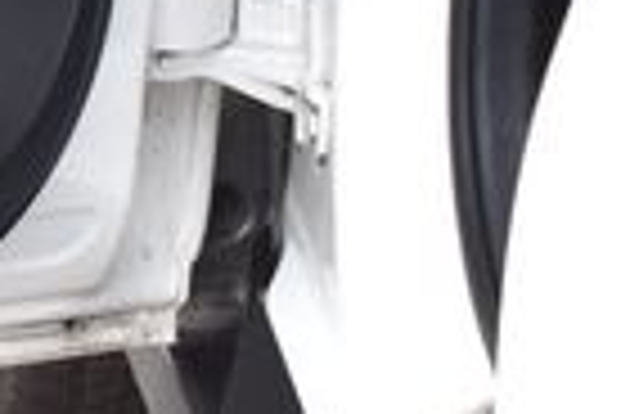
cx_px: -734
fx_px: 4571
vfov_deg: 5.1
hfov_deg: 7.4
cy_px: -472
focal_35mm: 265
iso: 400
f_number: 9
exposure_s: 1/100
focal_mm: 38
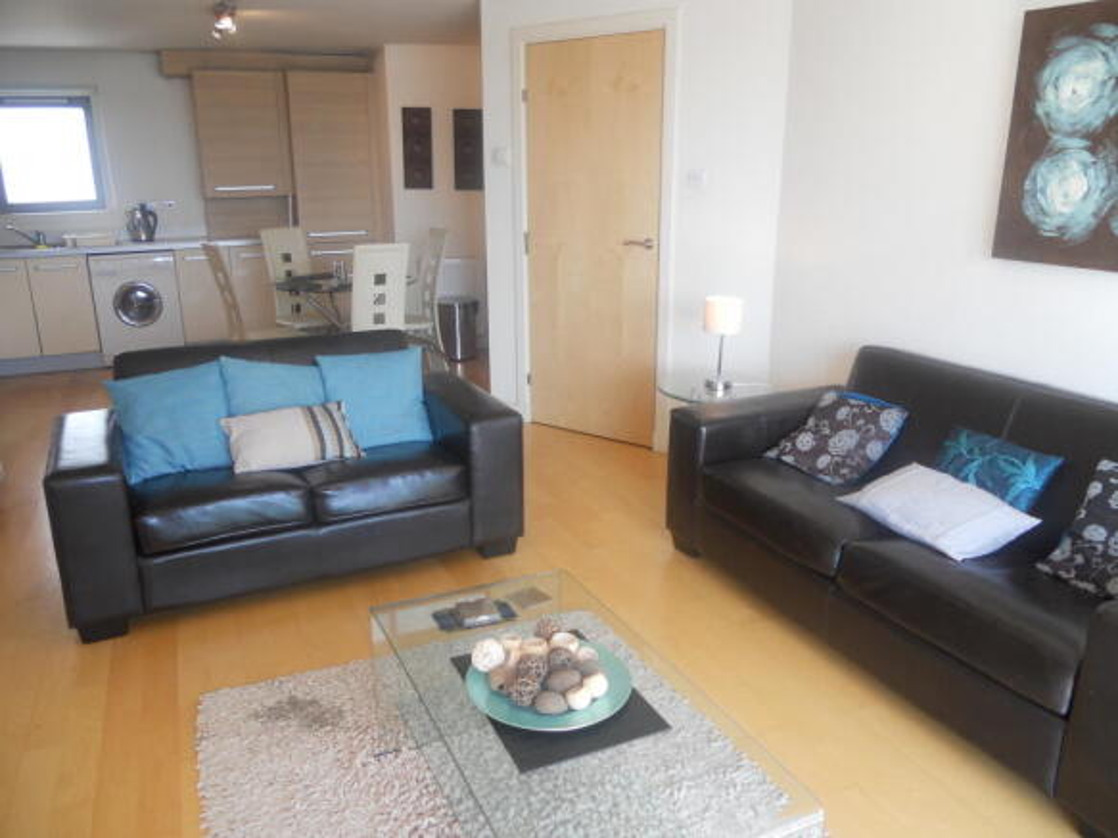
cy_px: 419
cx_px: 559
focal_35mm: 27
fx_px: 872
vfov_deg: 51.3
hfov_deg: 65.3
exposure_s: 1/40
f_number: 3.2
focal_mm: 4.9
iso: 80
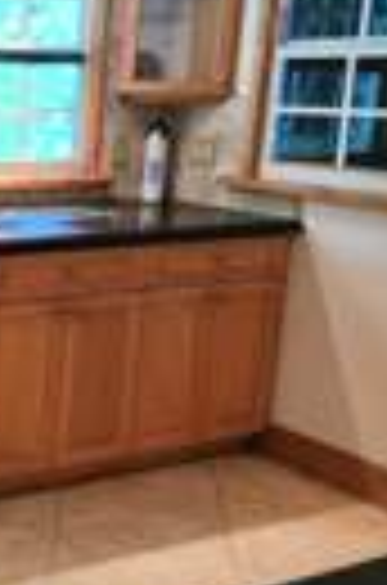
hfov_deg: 20.2
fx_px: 811
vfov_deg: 39.5
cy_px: 232
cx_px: -288
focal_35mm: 50
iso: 500
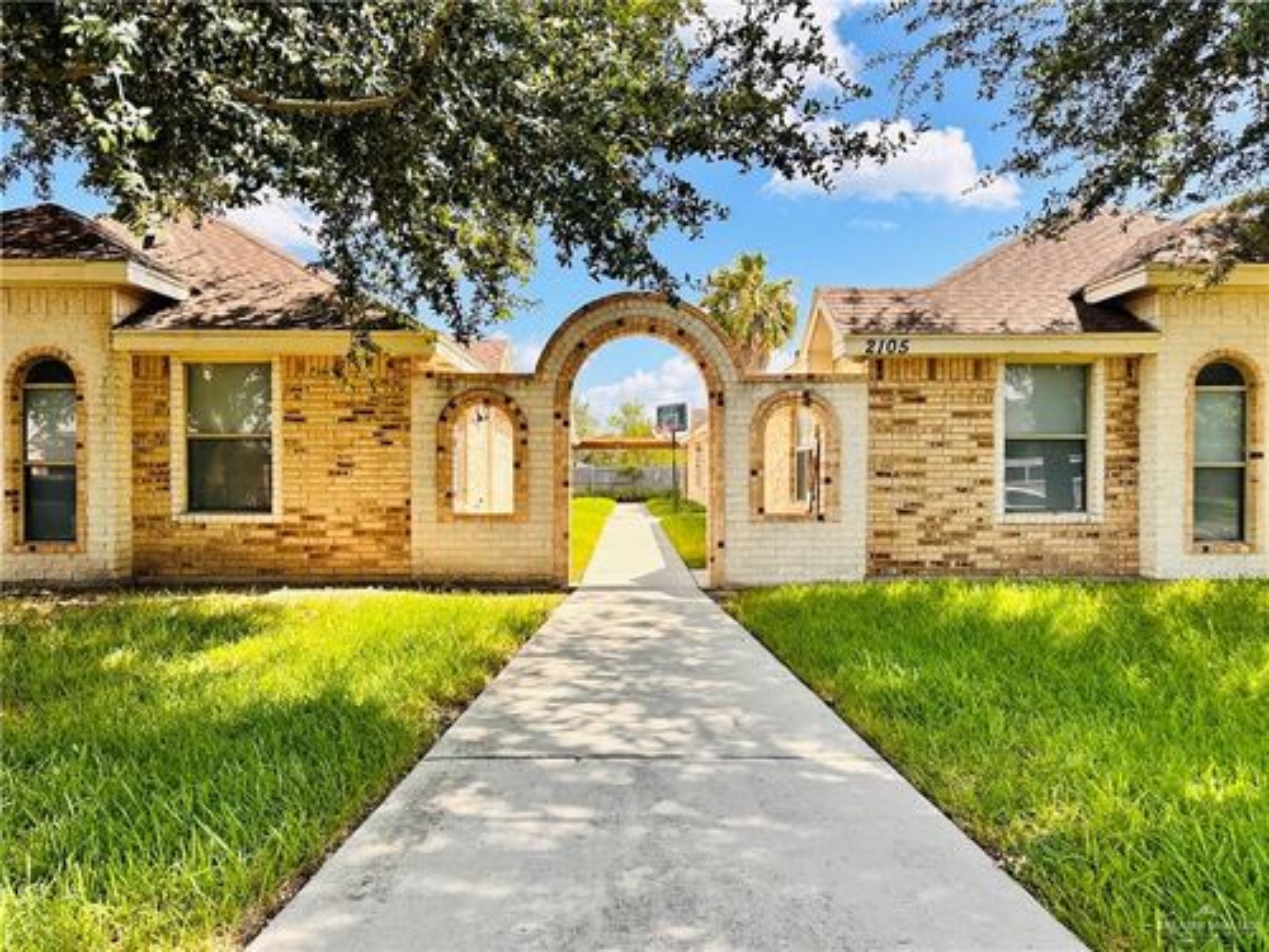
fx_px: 880
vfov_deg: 56.8
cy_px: 476
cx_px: 634
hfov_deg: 71.6
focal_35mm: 24
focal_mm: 6.86
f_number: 1.78
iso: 80
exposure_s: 1/1949
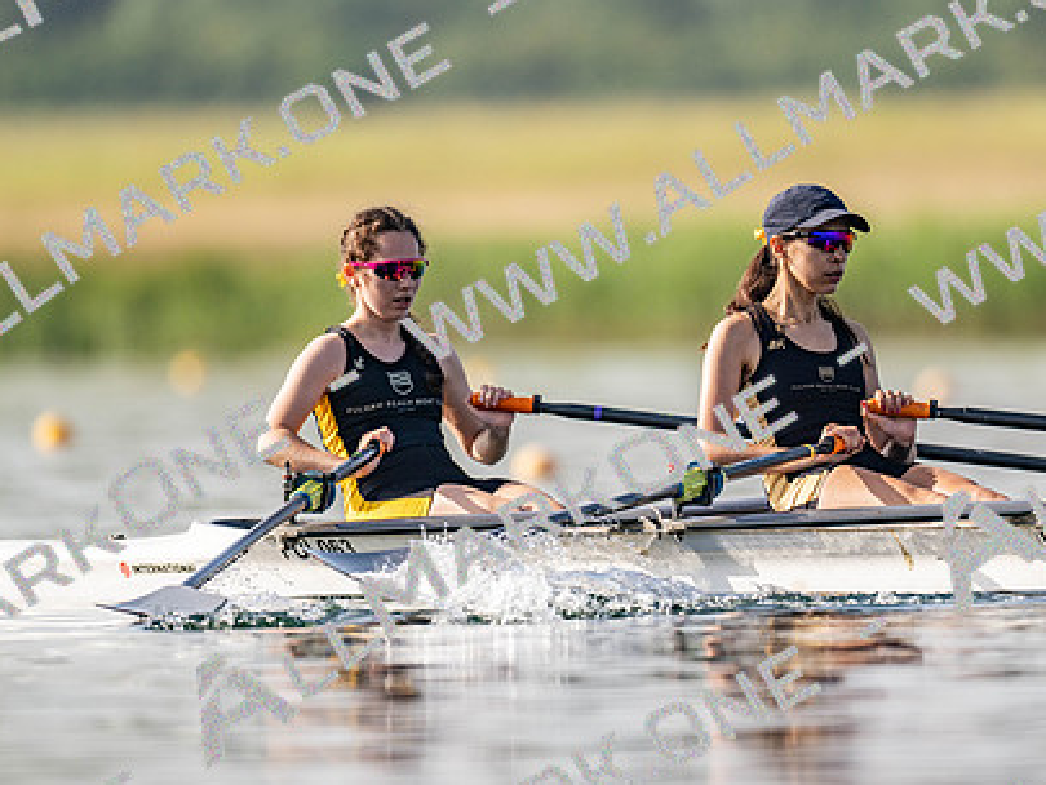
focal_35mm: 826
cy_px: 368
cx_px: 721
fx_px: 24967
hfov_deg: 2.4
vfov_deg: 1.8
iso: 180
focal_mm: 600
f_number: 4
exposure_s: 1/2500
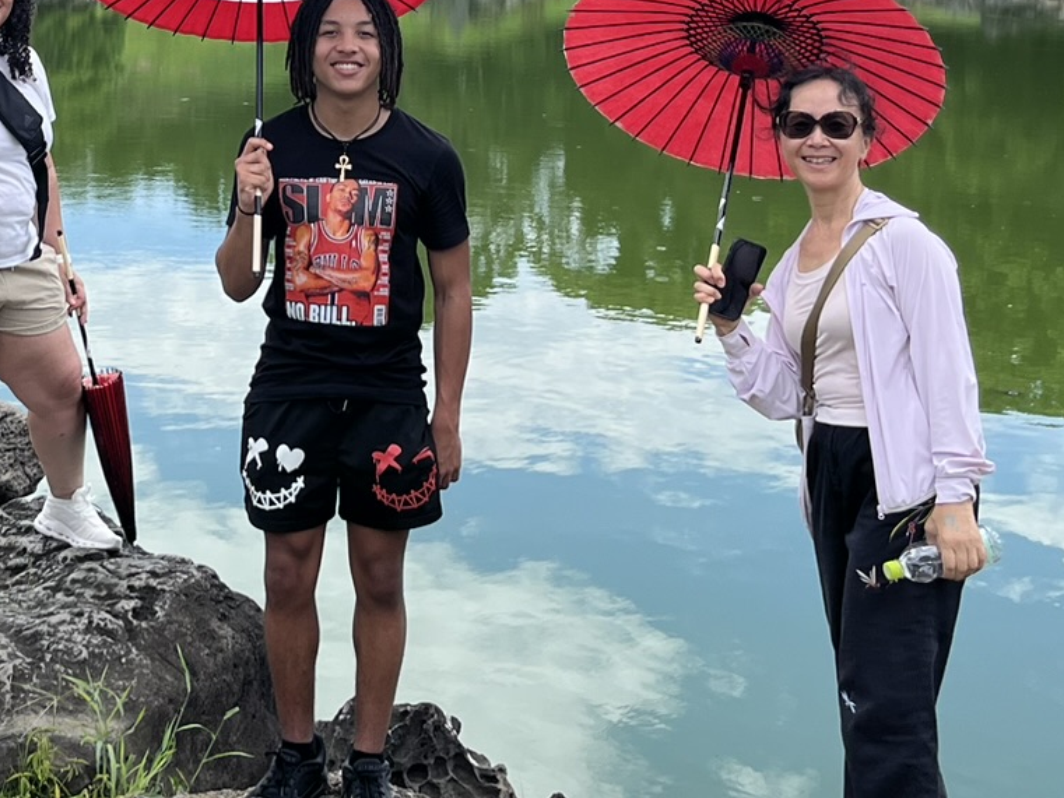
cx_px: 196
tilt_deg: -1.4
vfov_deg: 20.3
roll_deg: -0.2
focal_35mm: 70
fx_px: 2152
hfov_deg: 27.2
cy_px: -6
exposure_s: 1/1623
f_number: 1.6
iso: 50
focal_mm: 5.1
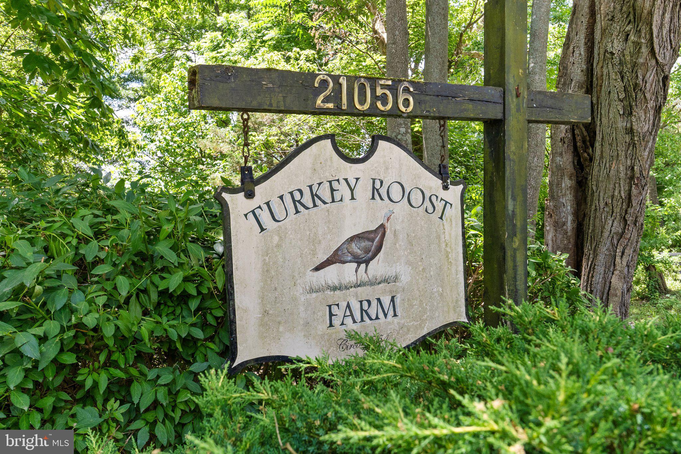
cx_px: 340
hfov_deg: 63.7
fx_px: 548
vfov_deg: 45.0
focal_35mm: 29
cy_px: 227
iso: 640
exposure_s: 1/200
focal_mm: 19.5
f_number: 9
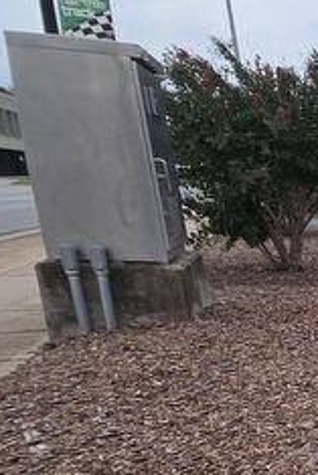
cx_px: 753
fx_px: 609
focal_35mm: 46
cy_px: 437
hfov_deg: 15.5
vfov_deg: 39.3
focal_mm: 2.2
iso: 50
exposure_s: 1/850
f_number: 2.2
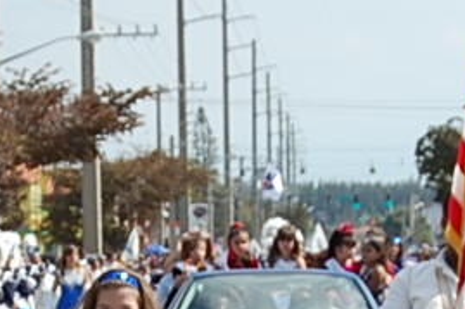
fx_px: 4118
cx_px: 124
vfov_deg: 4.3
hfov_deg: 6.5
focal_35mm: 319
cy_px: 376
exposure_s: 1/400
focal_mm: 38
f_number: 10
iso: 200
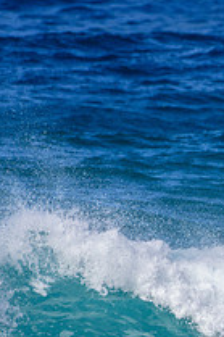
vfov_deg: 1.0
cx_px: 414
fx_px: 19463
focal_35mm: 2082
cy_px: 304
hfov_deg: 0.7
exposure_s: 1/2000
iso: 250
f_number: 5.6
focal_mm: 500
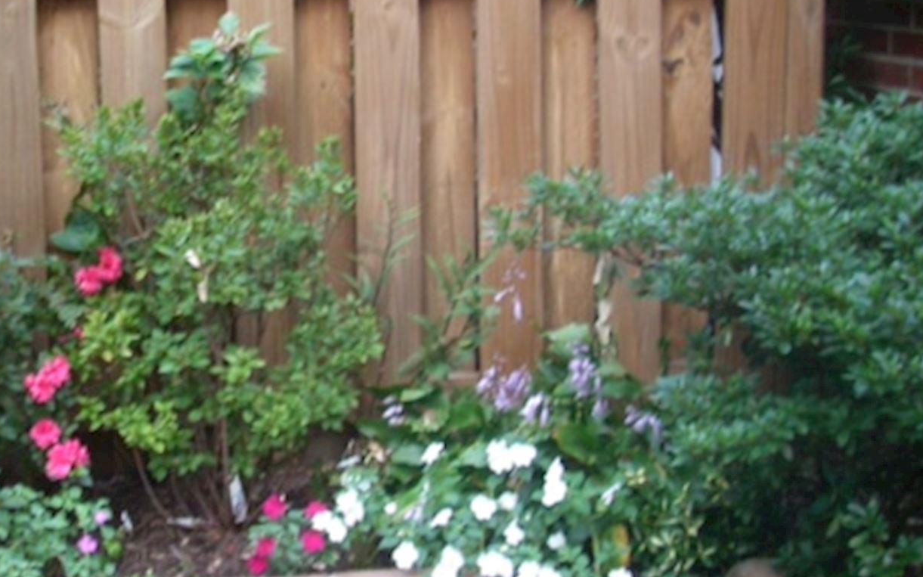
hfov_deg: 30.4
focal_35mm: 66
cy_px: 219
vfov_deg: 19.7
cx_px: 205
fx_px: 1660
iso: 200
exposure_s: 1/30
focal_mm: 6.3
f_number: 3.3
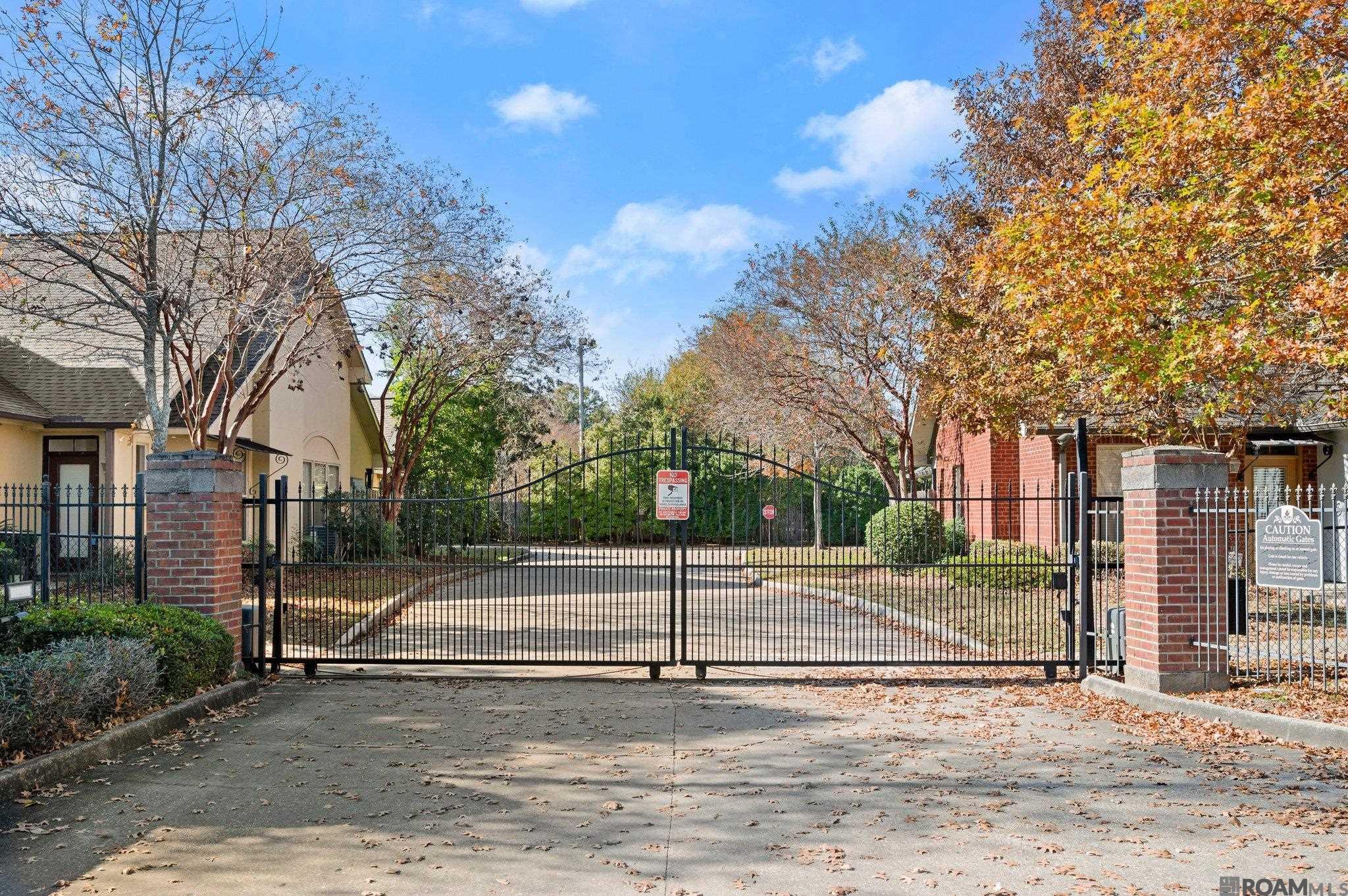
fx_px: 1122
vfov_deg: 43.5
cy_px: 448
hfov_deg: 62.0
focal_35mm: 30
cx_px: 674
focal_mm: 30
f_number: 8
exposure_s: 1/400
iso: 500
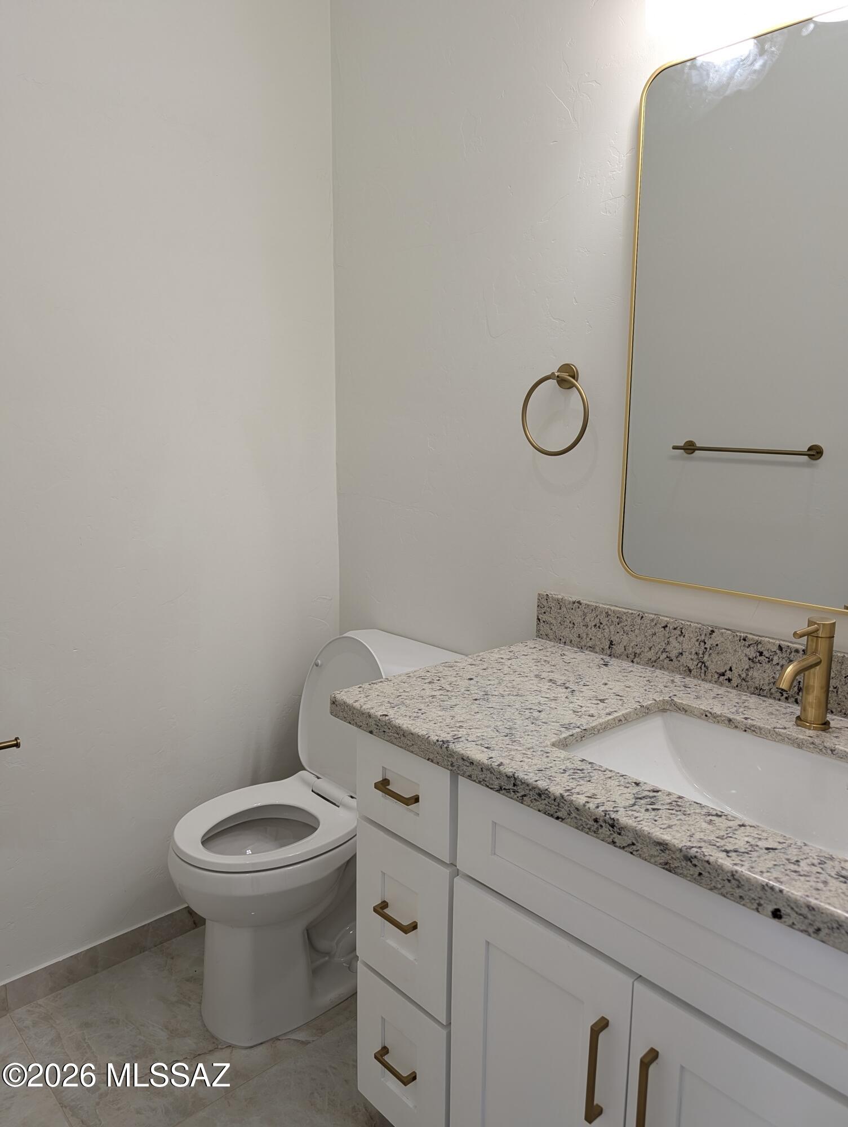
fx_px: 782
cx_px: 424
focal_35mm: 24
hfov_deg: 56.9
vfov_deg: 71.5
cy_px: 564
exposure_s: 1/60
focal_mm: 6.9
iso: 23
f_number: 1.68
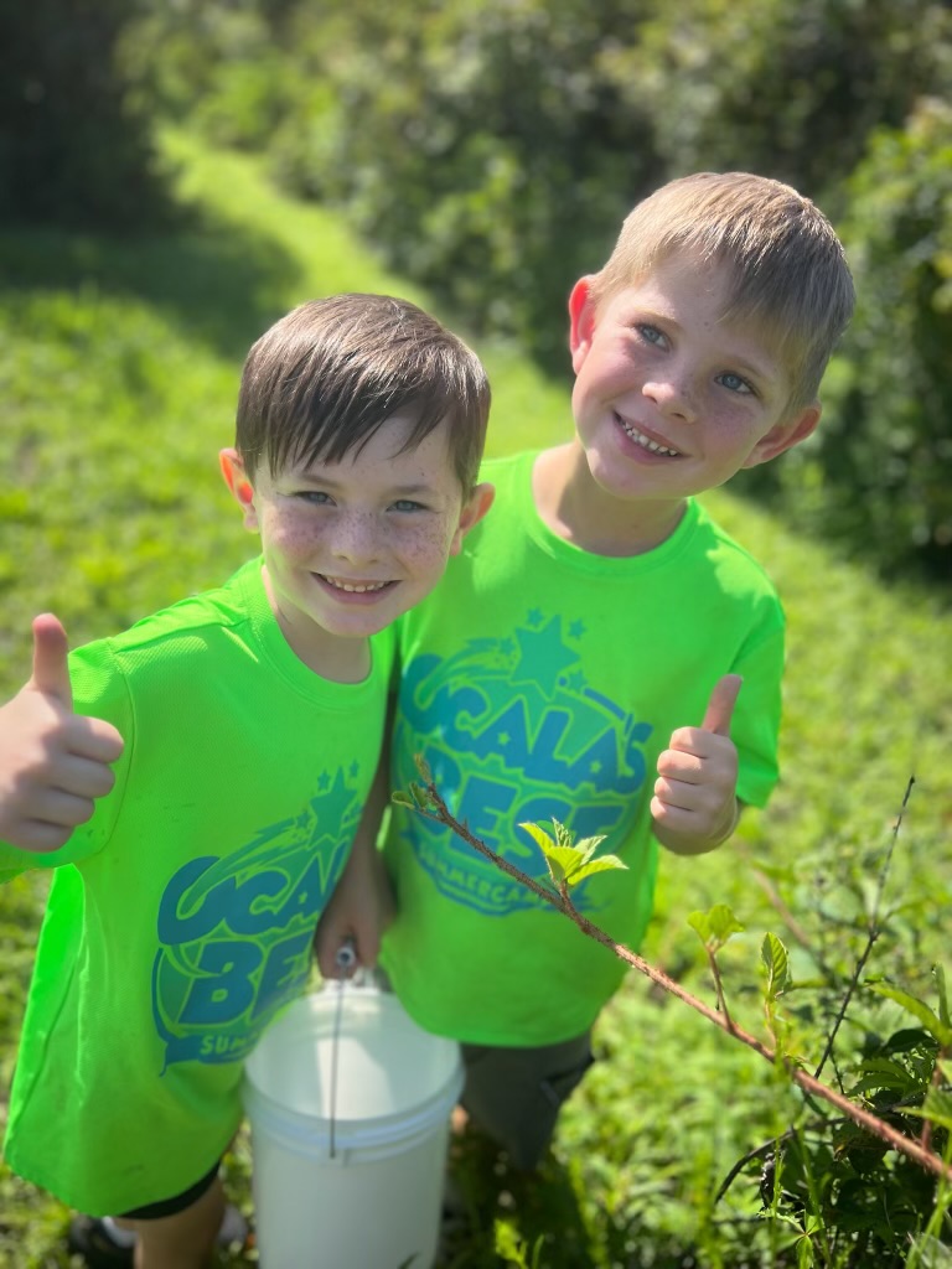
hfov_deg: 53.1
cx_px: 476
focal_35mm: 26
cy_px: 634
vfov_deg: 67.3
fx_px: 953
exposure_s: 1/1295
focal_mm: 5.7
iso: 50
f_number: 1.5
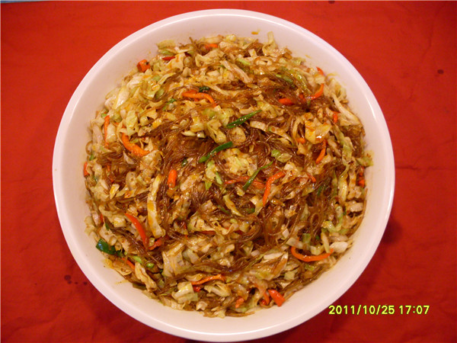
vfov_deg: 37.7
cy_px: 172
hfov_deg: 49.0
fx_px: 502
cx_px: 228
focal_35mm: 38
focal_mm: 6.3
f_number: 2.8
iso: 200
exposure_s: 1/30
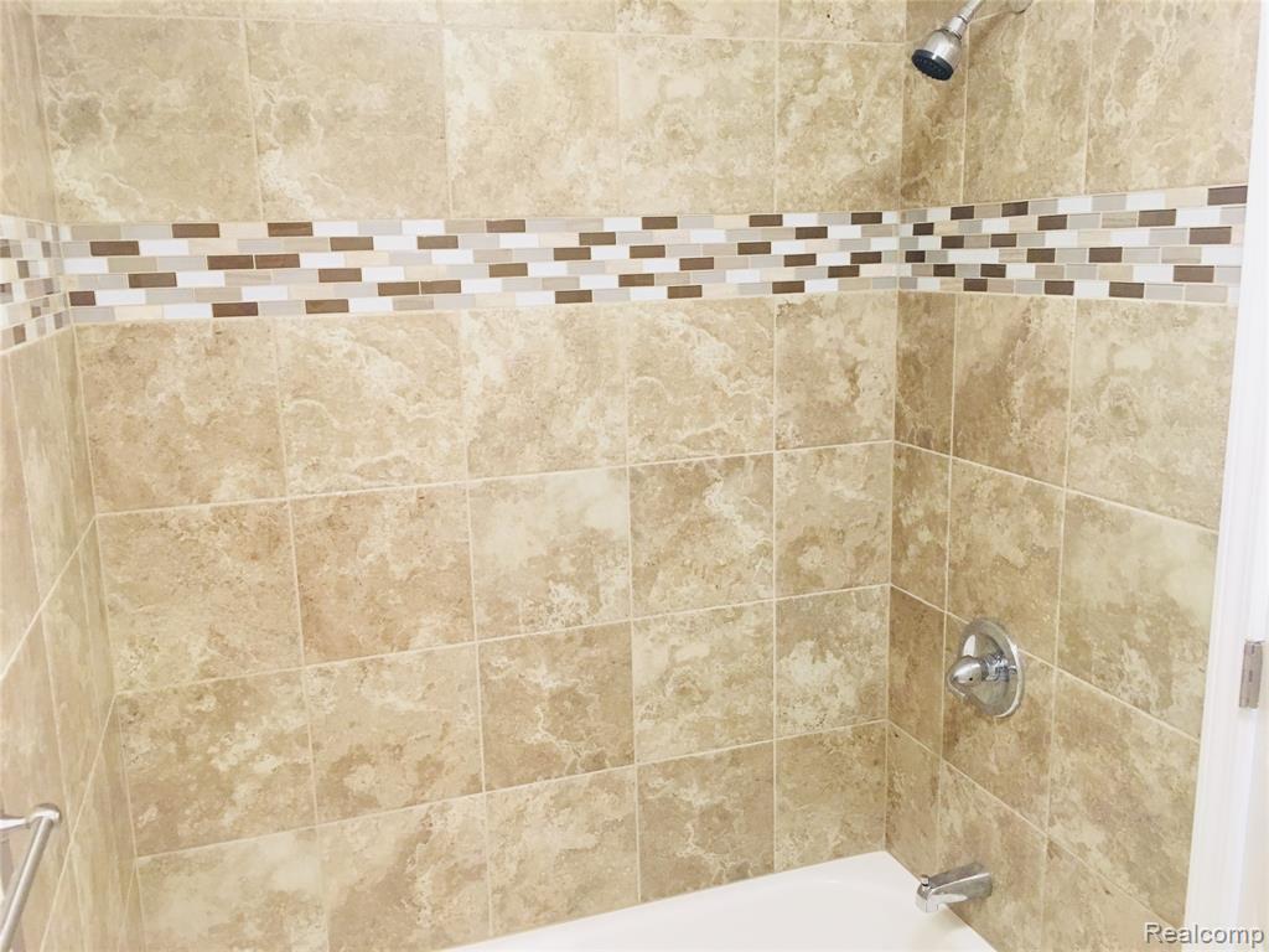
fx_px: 1063
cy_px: 476
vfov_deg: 48.2
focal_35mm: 29
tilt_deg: -12.4
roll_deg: +1.8
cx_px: 634
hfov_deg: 61.7
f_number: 2.2
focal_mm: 4.15
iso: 125
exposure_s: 1/30
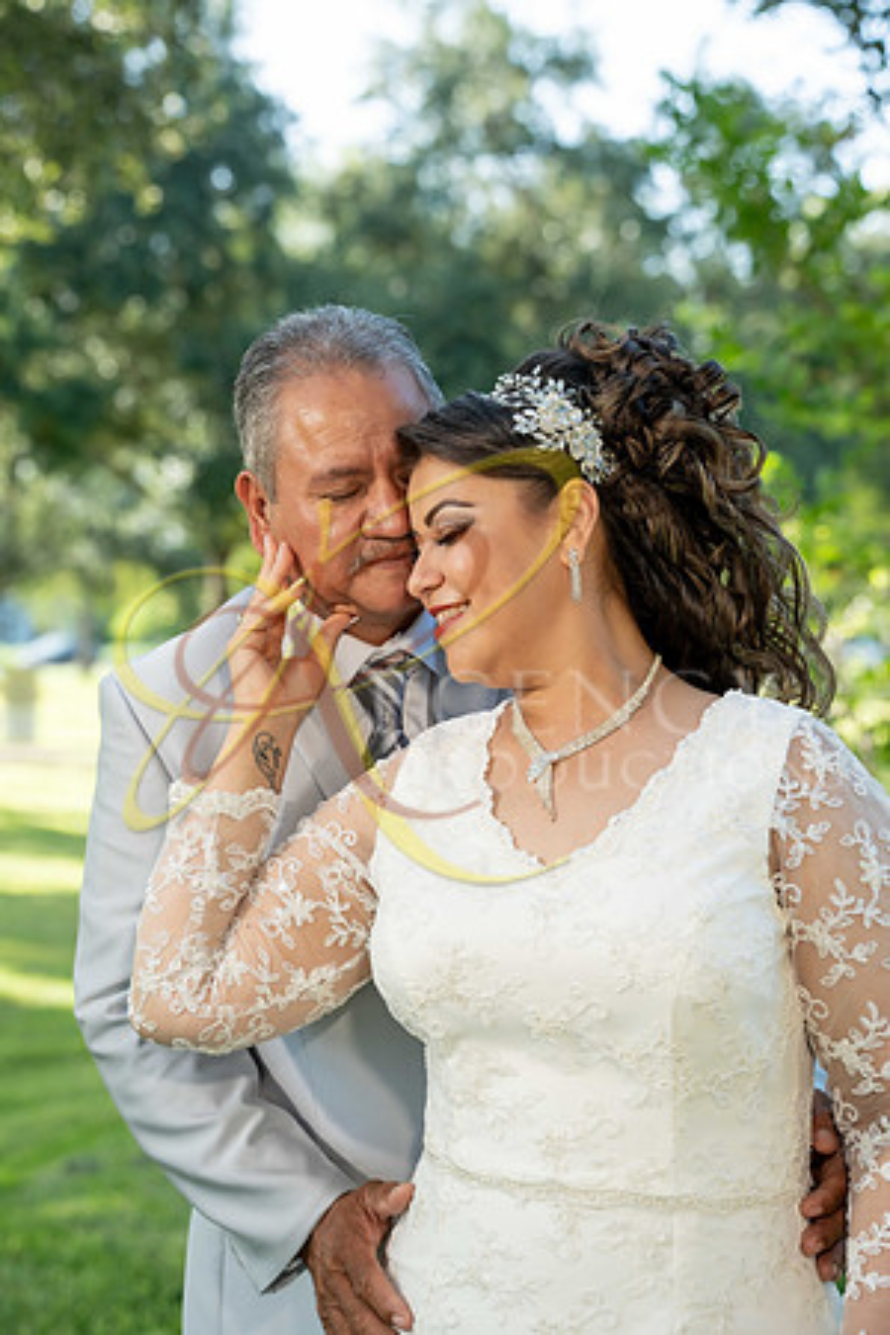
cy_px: 668
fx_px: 2521
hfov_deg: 20.0
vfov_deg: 29.7
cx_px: 445
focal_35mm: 68
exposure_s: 1/500
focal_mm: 68
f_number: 4
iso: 500
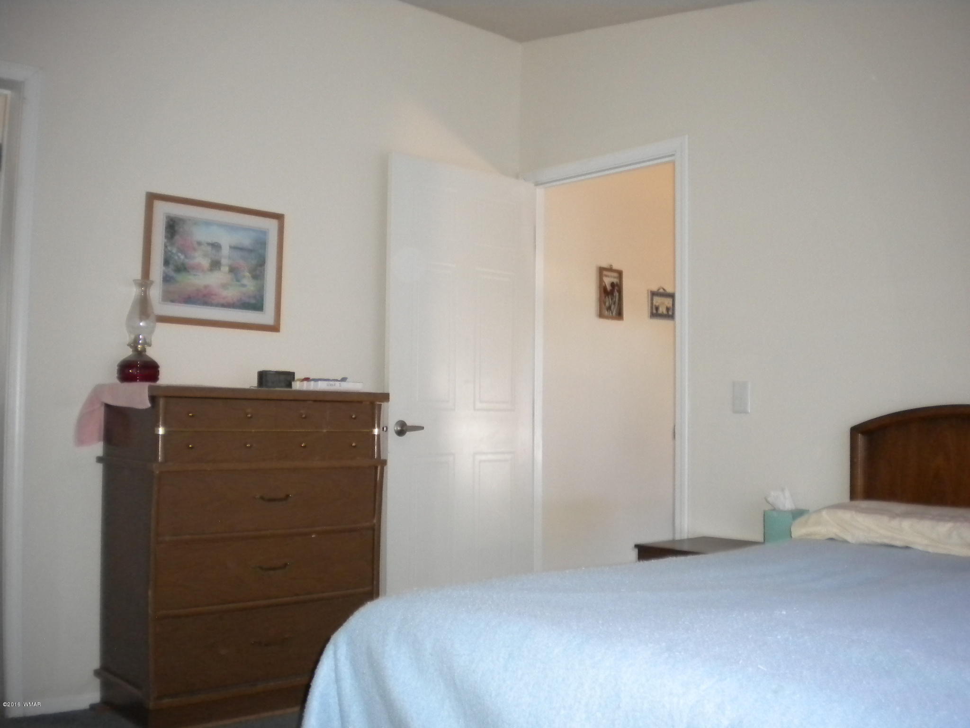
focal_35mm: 35
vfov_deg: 40.7
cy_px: 364
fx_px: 981
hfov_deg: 52.6
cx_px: 485
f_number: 3.1
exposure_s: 1/30
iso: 400
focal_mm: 6.3
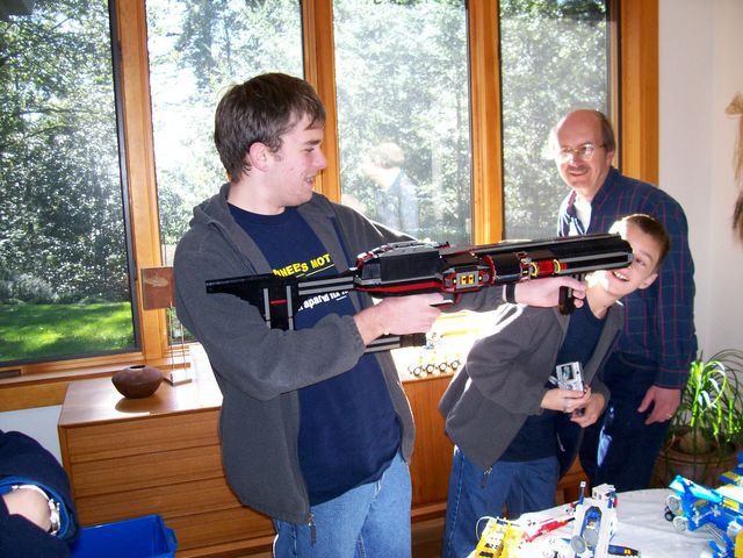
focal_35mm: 34
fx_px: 730
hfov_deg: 54.0
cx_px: 372
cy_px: 279
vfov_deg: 41.8
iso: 140
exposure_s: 1/112
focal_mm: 5.6
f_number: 2.7
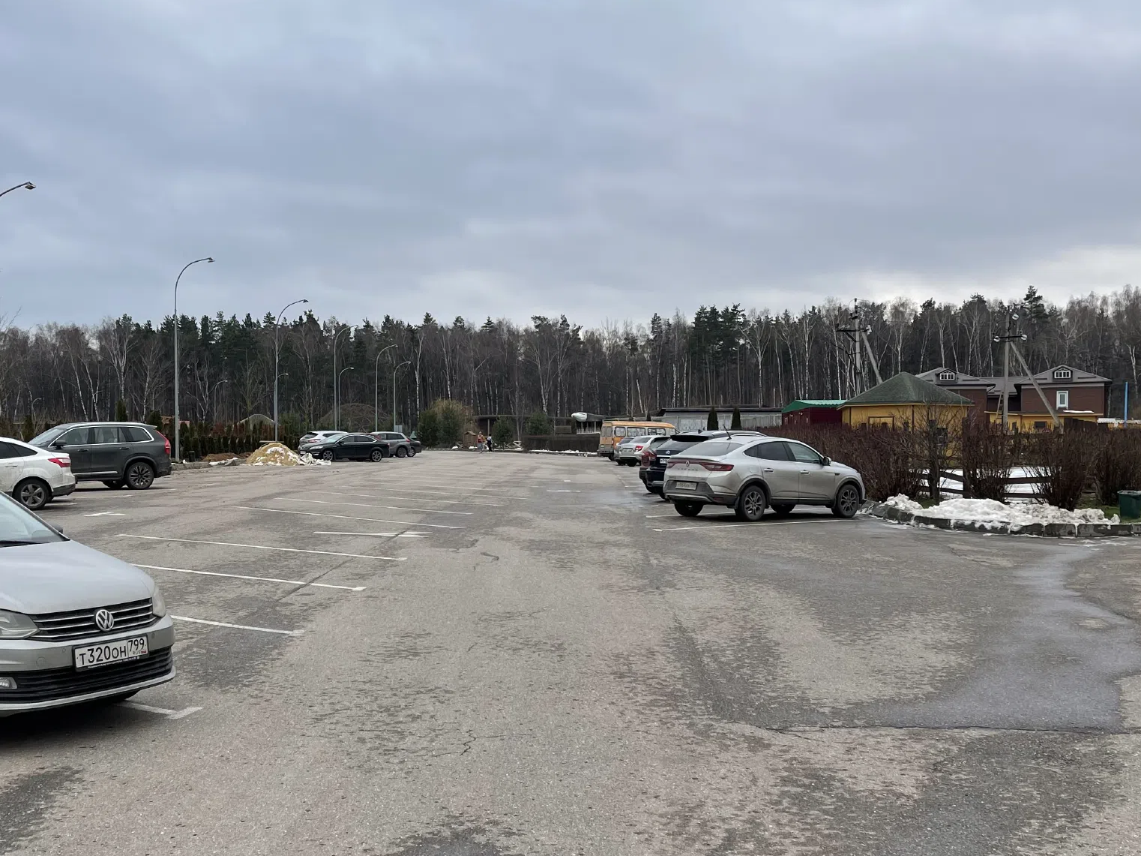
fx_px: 1351
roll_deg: -0.1
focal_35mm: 41
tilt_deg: -1.9
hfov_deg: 45.7
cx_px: 492
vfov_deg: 35.1
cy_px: 494
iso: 32
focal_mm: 5.1
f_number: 1.6
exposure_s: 1/466
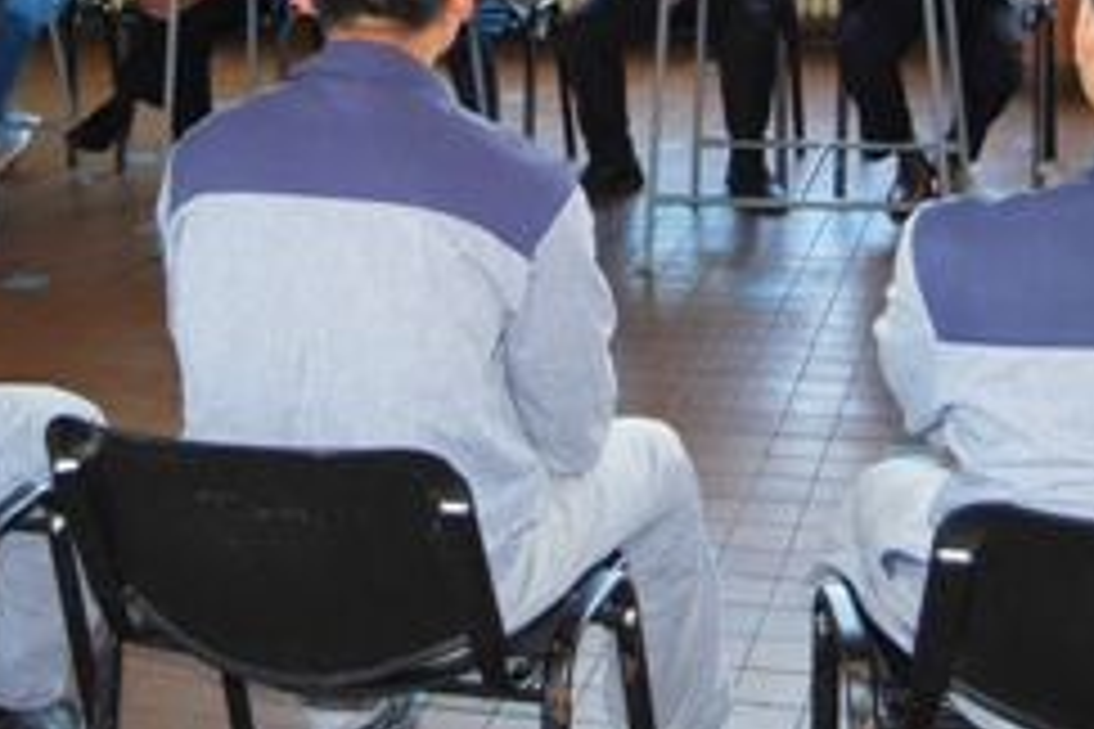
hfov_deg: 28.0
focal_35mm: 72
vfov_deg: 18.6
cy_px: 68
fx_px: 2188
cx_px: 410
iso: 200
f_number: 4
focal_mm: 26
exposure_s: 1/60
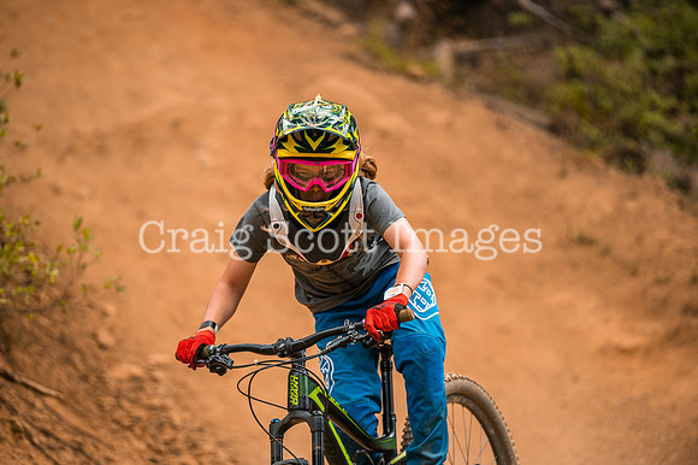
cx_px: 349
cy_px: 232
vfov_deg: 6.9
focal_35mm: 200
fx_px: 3875
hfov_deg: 10.3
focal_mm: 200
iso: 280
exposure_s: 1/1600
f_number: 2.8
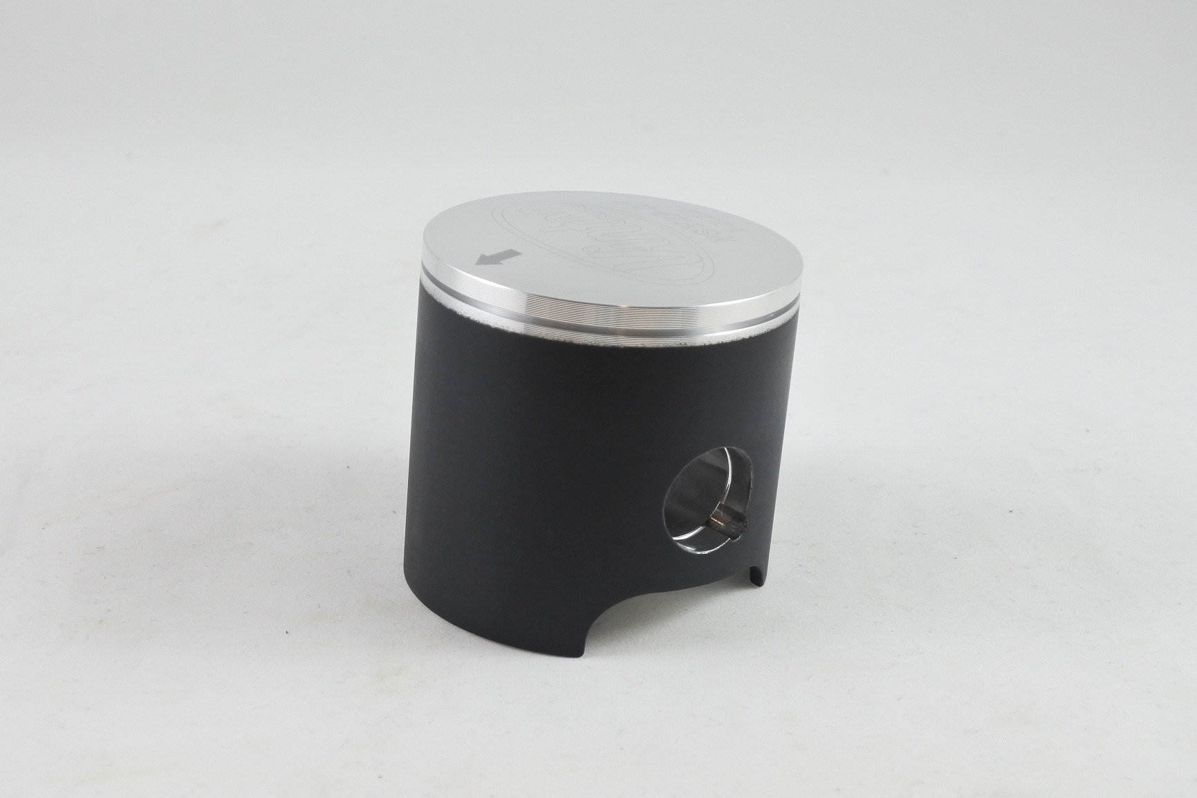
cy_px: 399
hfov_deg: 42.7
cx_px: 598
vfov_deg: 29.2
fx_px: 1529
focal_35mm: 46
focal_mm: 17.2
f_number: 4.5
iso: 450
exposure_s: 1/125
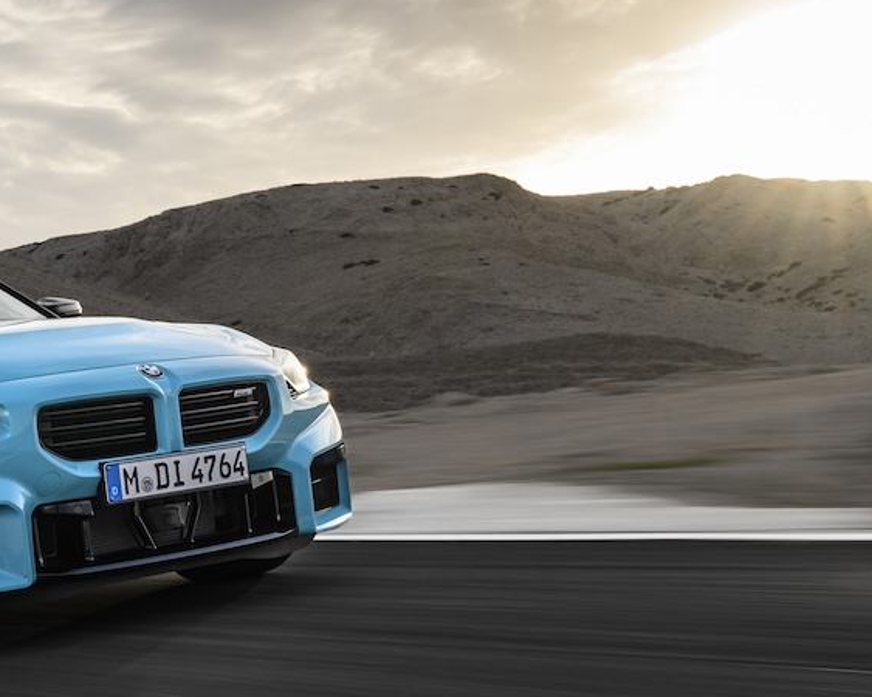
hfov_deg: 25.4
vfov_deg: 20.7
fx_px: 1909
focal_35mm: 74
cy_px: 350
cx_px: 208
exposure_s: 1/20
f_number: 11
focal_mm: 37
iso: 80
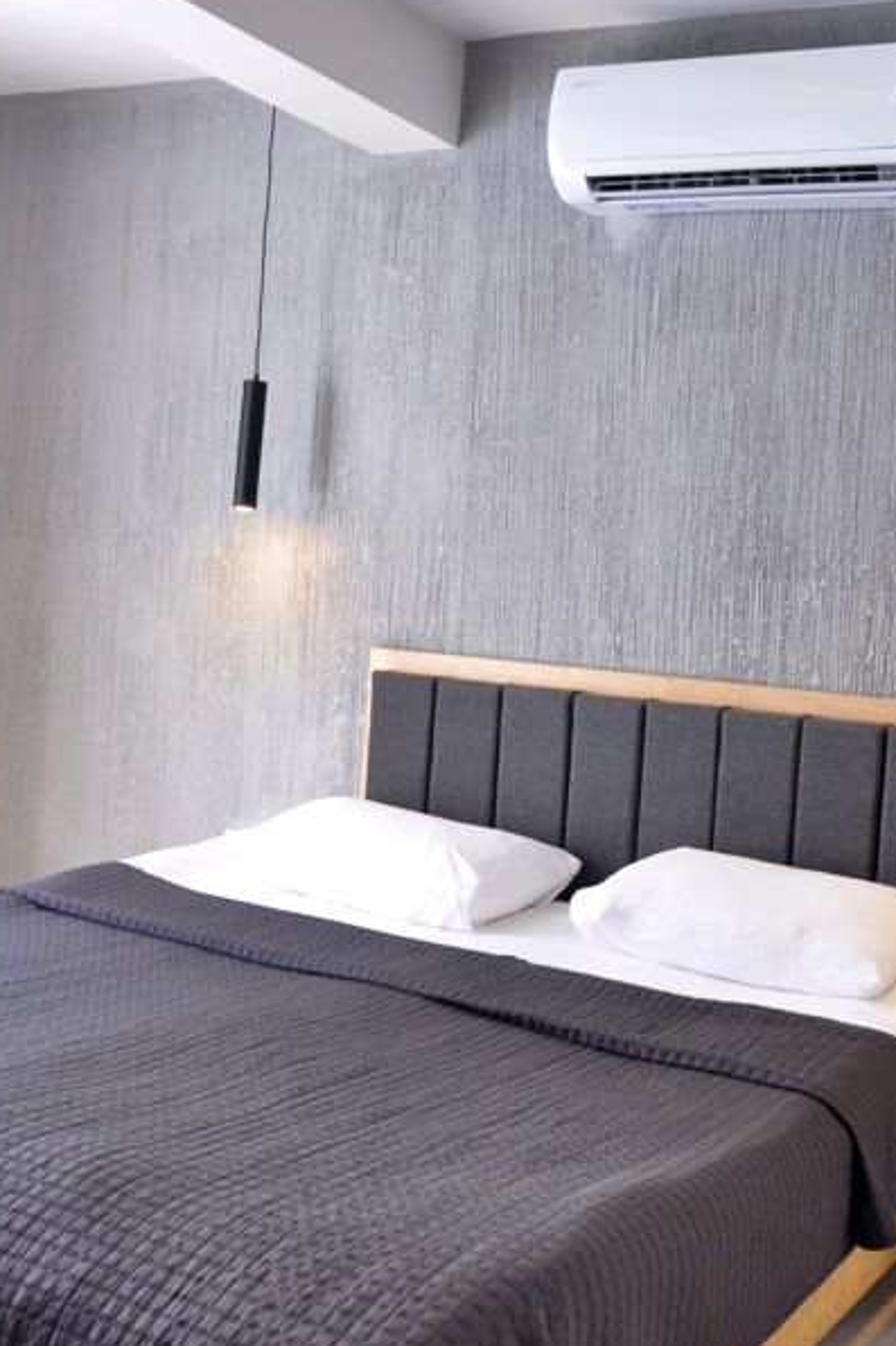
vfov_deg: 44.6
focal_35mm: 44
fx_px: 1638
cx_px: 587
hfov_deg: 30.4
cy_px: 668
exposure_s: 1/60
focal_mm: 17
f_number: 4
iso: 720
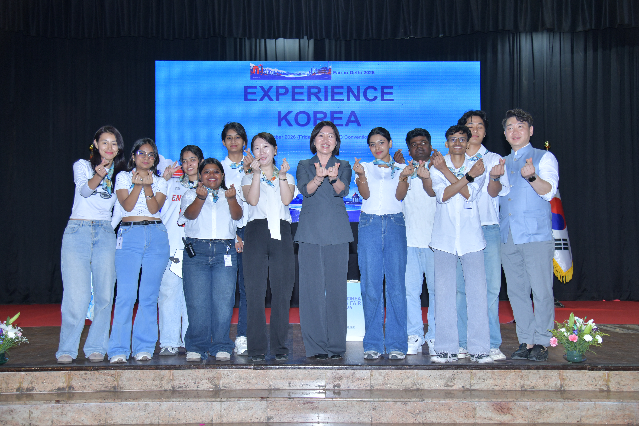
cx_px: 320
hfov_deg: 44.5
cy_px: 213
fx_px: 781
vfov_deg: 30.5
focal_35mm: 44
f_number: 5
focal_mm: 44
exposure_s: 1/200
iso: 500
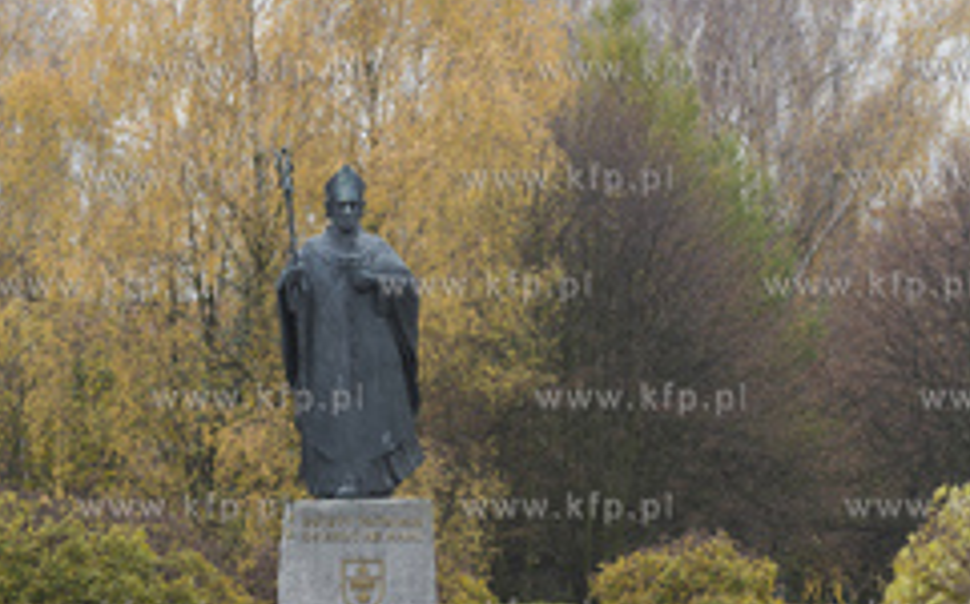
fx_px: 7605
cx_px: 398
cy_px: 453
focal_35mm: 288
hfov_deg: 7.3
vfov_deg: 4.5
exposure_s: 1/320
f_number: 4.5
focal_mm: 170
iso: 400
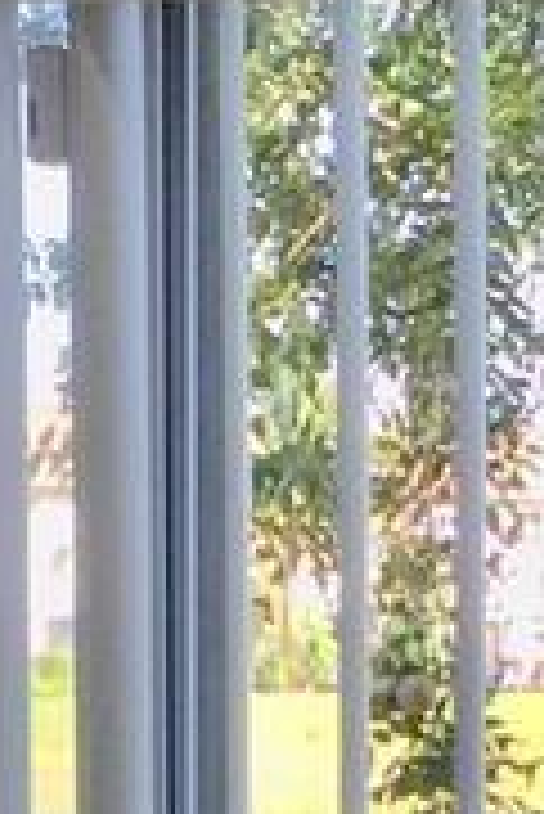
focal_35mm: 200
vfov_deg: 9.9
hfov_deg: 6.9
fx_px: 4524
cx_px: 351
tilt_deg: -7.1
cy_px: 1237
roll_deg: +0.2
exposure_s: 1/130
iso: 32
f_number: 2.2
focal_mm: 4.15
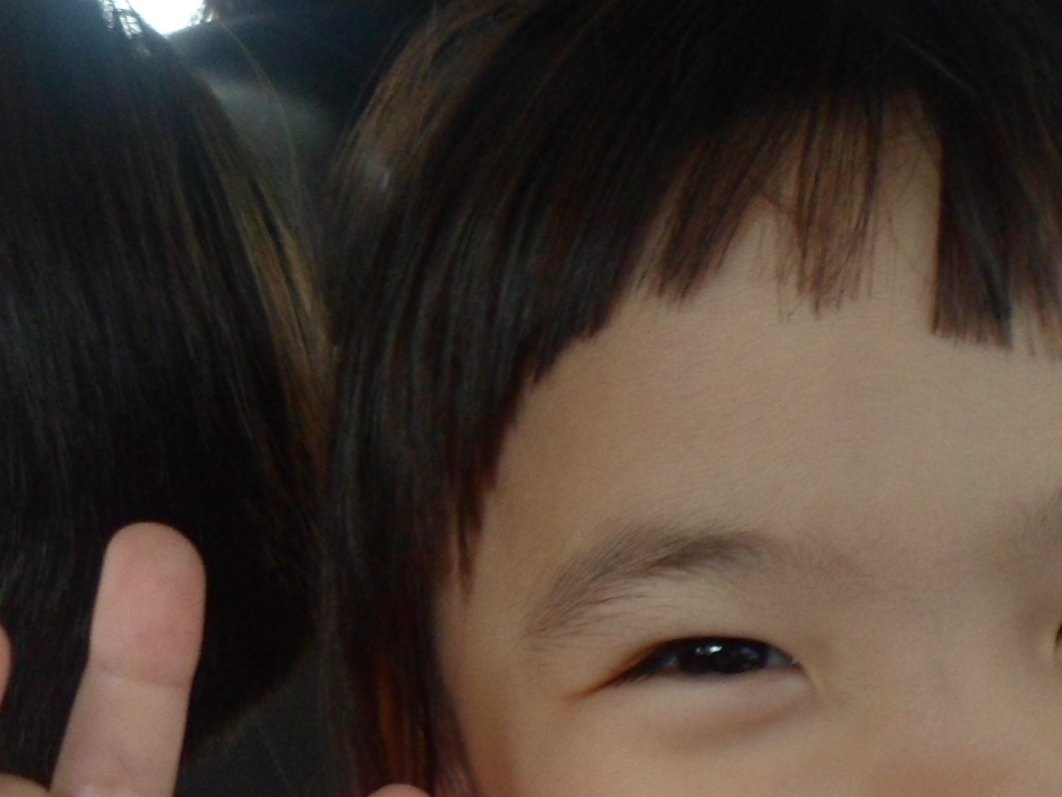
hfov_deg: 27.2
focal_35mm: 71
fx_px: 2179
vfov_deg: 20.0
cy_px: 832
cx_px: 730
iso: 160
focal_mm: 4.9
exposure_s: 1/45
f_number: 3.3
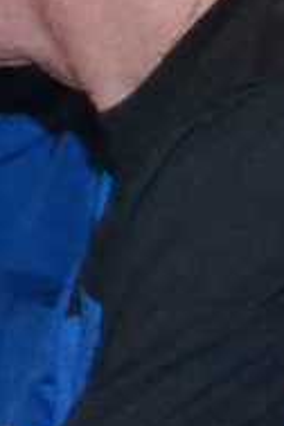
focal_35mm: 422
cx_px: -1050
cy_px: 82
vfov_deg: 4.9
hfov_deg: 3.1
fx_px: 4993
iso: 3200
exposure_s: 1/60
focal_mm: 26
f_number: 4.2
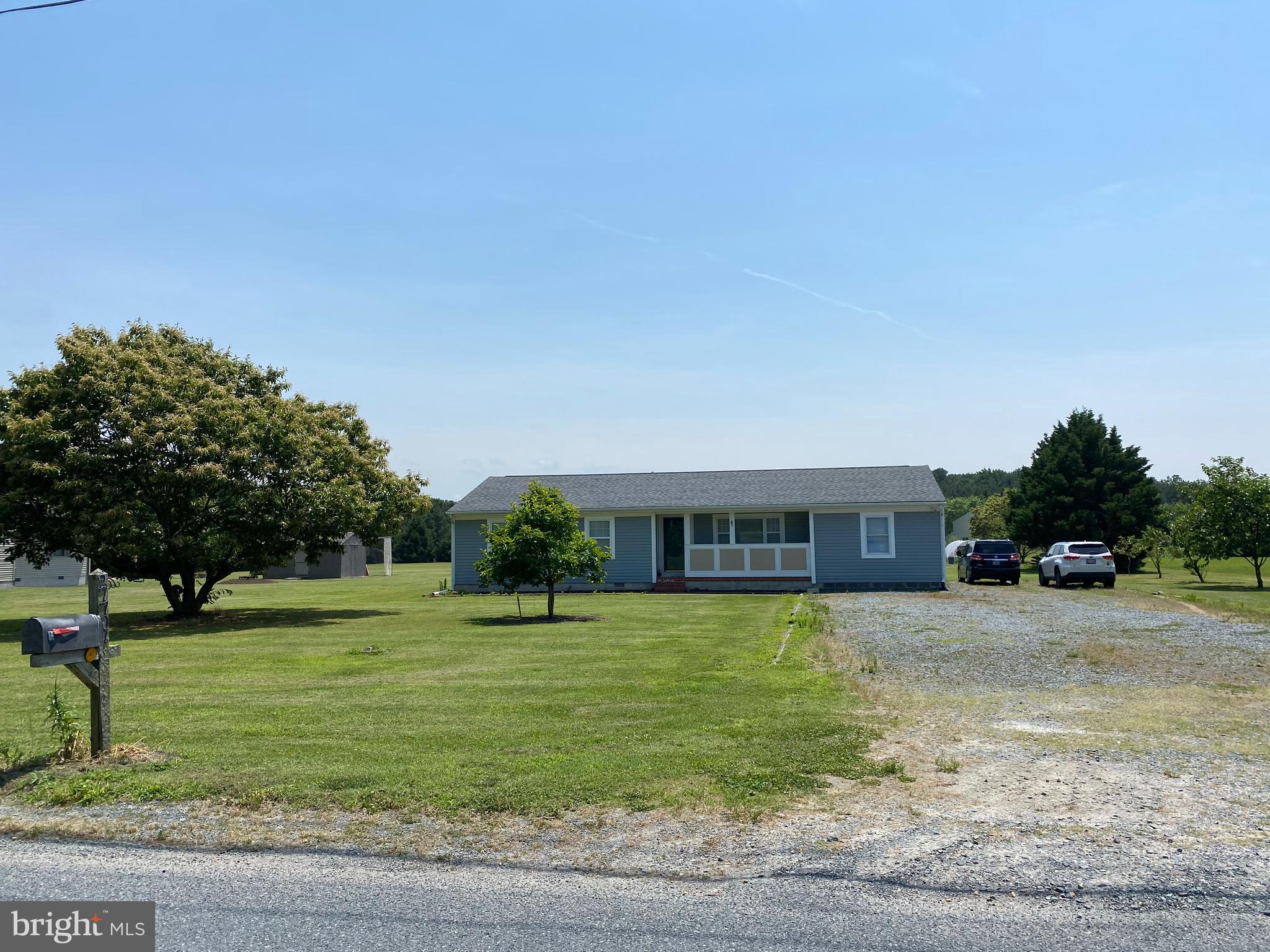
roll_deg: +1.2
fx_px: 954
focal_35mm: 26
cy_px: 476
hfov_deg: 67.3
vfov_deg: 53.1
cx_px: 635
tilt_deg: +4.2
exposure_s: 1/5025
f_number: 1.8
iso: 32
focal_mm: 4.25
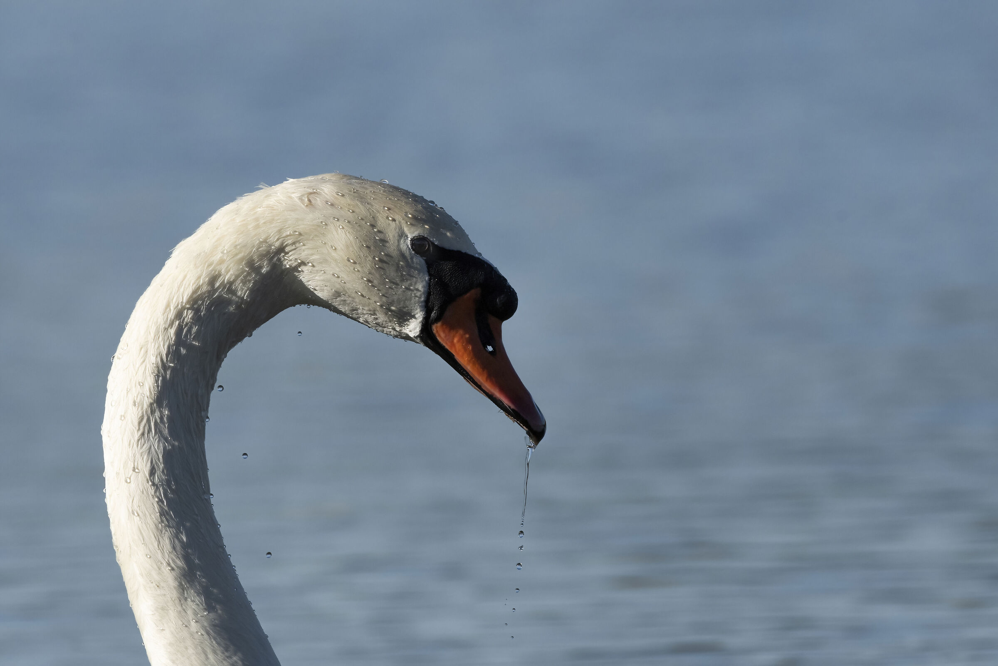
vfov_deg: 1.8
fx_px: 20790
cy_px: 333
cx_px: 499
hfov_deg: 2.7
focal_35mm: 750
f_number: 8
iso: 640
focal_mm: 500
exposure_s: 1/5000
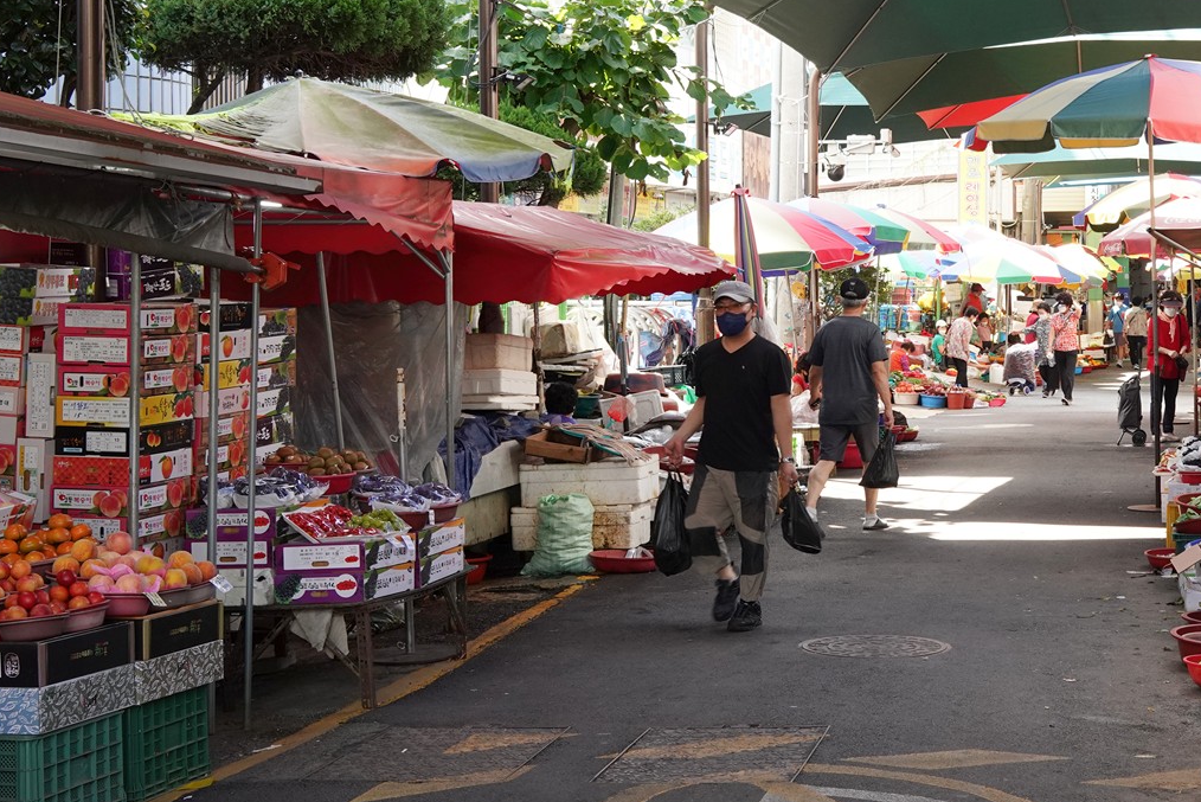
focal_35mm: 69
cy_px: 264
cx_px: 996
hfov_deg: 28.5
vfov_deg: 19.7
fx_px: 2303
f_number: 10
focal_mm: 35
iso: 1000
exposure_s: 1/100
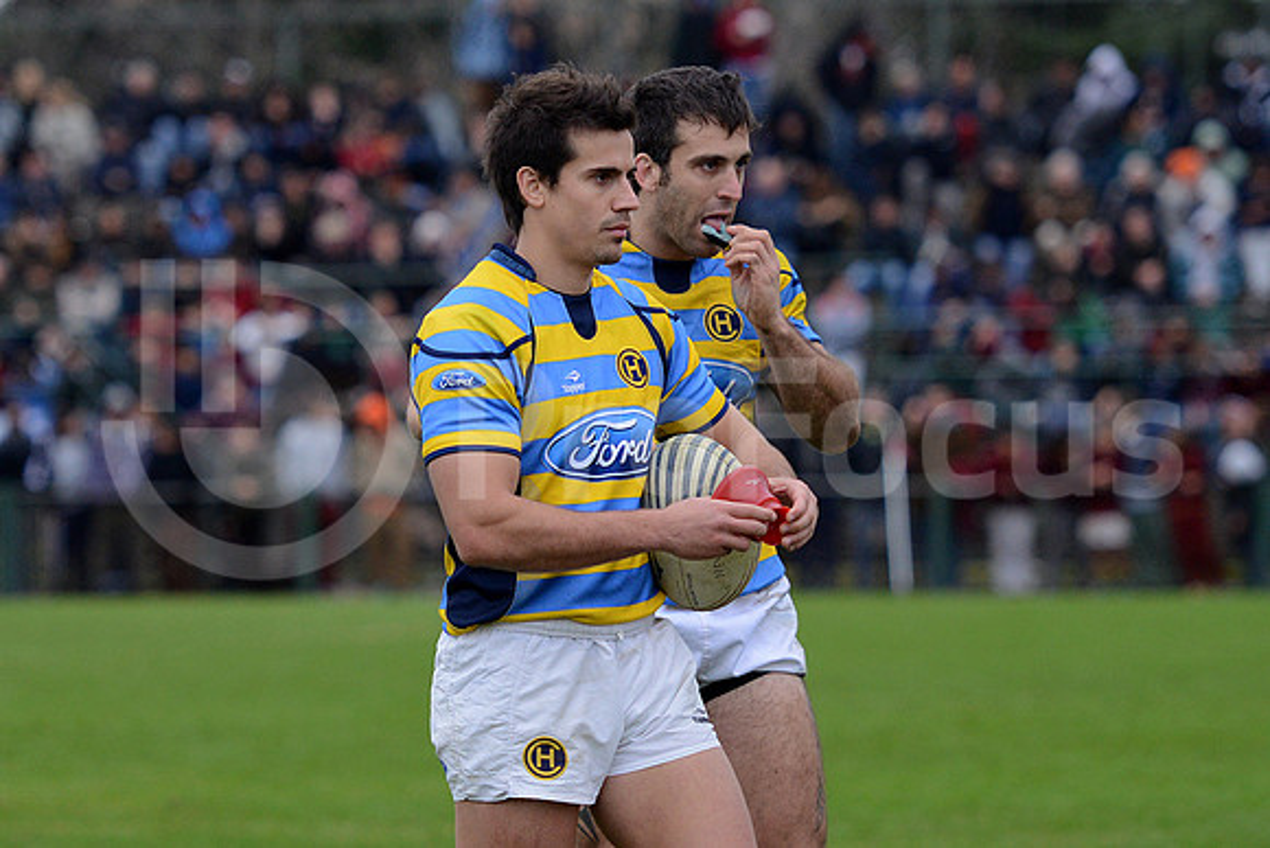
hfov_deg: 14.7
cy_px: 424
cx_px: 635
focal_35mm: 140
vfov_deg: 9.8
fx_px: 4940
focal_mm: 140
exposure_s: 1/500
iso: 1600
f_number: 2.8
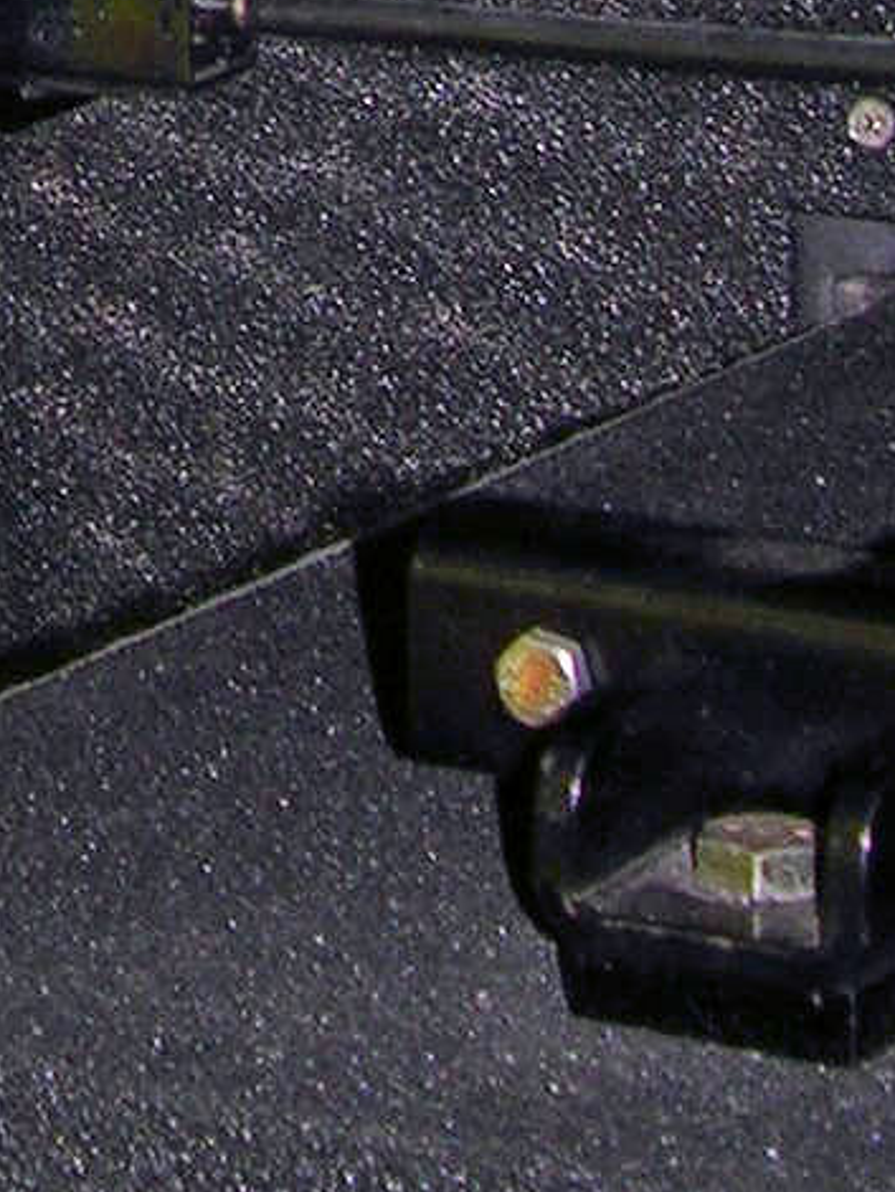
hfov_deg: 5.9
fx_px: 8369
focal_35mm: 243
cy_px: -1623
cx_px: -1164
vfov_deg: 7.6
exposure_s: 1/60.1
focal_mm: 8.9
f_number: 2.8
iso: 50
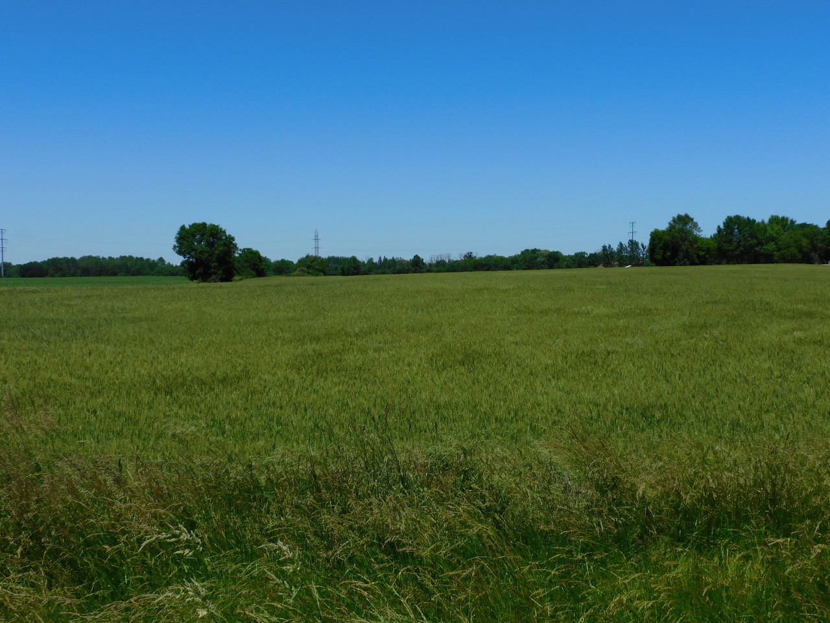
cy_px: 312
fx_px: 959
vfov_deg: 36.0
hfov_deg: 46.8
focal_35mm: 40
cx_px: 415
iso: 125
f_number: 4.8
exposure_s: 1/1250
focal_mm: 7.2
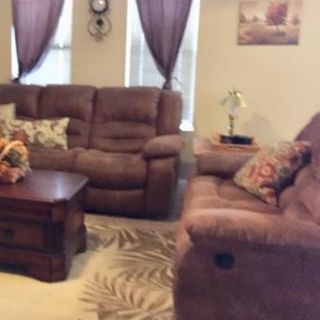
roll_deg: -0.1
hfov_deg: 33.5
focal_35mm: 48
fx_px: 502
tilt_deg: -10.2
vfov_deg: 35.2
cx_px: 31
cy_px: 127
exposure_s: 1/15
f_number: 2.2
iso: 400
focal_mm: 4.15
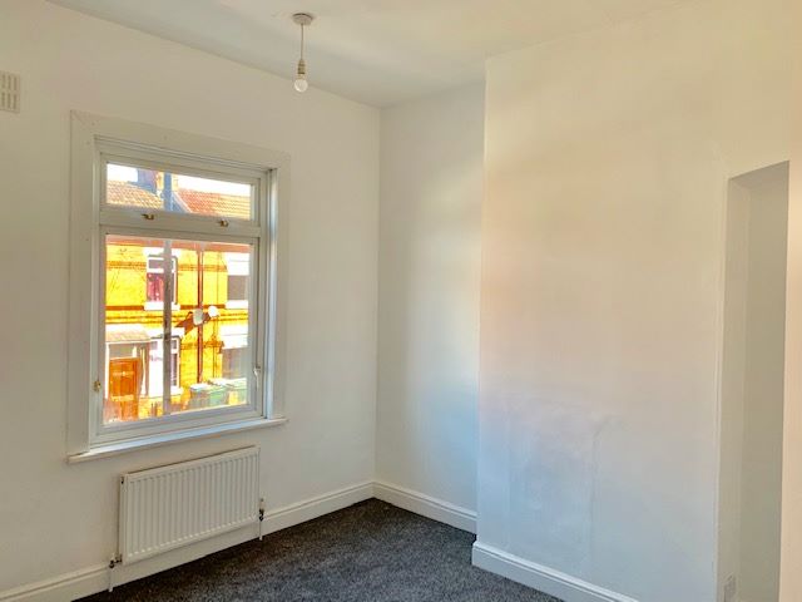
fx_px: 602
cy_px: 301
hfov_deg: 67.3
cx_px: 401
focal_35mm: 26
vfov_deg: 53.1
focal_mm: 4.25
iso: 40
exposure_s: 1/121
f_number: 1.8
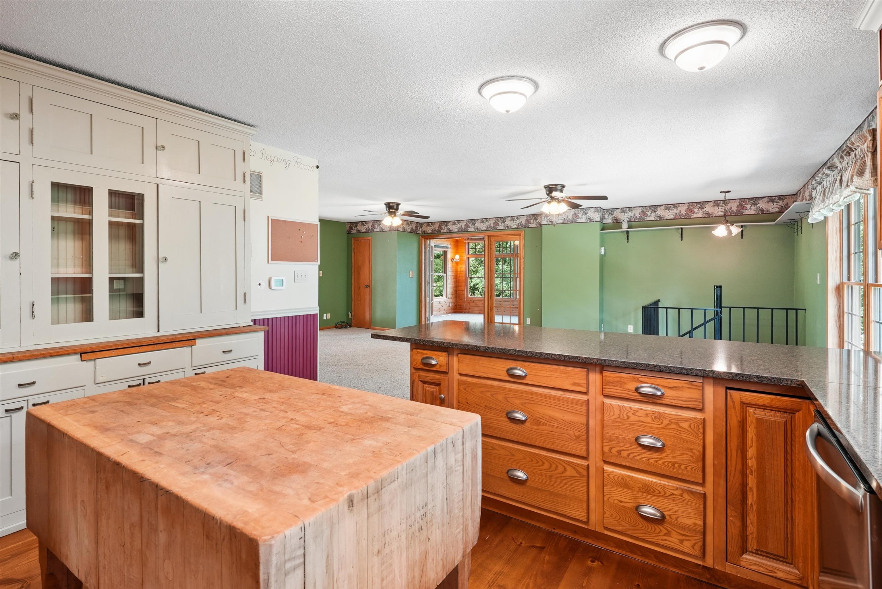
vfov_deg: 70.5
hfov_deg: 93.3
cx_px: 441
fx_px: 417
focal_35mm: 17
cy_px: 294
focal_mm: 17
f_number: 9
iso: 400
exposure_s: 1/6
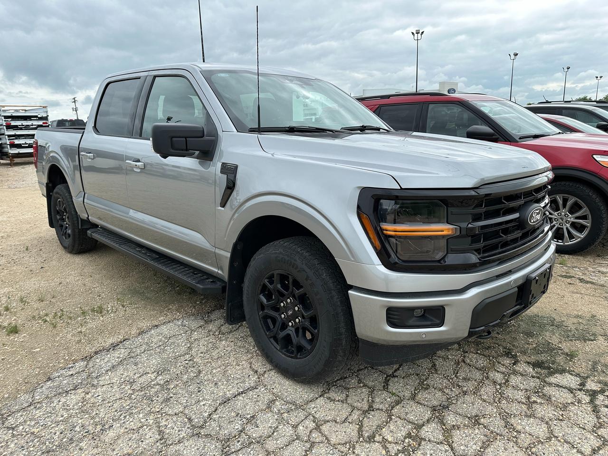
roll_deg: +2.8
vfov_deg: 56.8
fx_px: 422
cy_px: 228
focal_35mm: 24
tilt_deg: -12.5
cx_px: 304
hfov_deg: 71.6
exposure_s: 1/2299
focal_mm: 6.86
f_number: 1.78
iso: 80
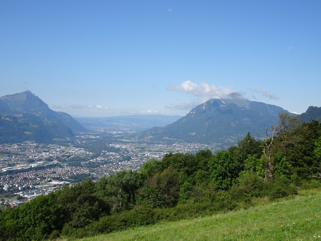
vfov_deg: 37.7
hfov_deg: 49.0
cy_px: 120
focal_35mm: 38
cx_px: 160
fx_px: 352
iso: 80
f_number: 4
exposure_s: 1/640
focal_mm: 6.56
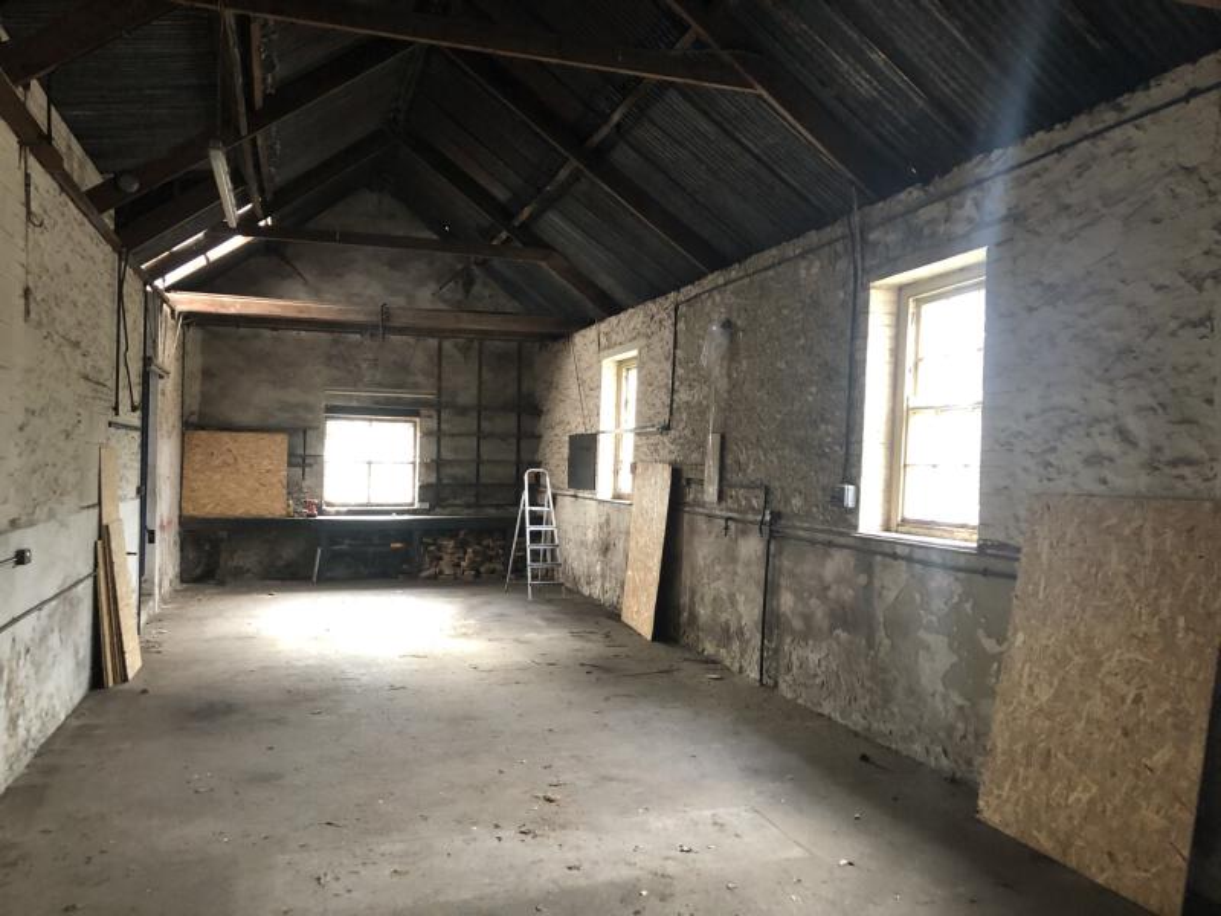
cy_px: 458
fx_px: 988
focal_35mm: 28
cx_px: 610
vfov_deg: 49.7
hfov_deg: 63.4
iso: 80
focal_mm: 3.99
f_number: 1.8
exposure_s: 1/15
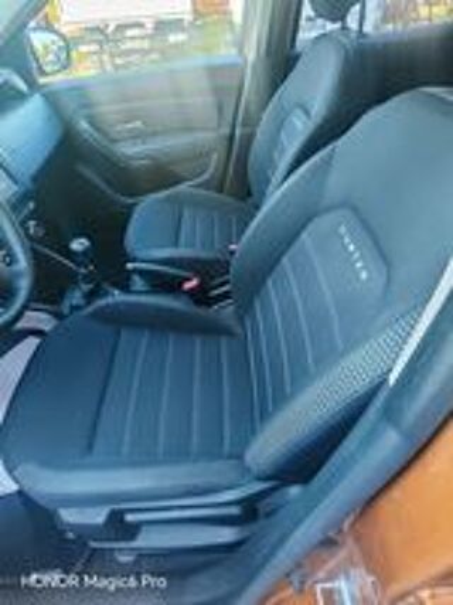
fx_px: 349
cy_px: 302
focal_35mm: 20
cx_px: 226
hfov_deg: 65.9
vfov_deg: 81.8
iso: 80
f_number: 2
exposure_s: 1/50
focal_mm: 1.82
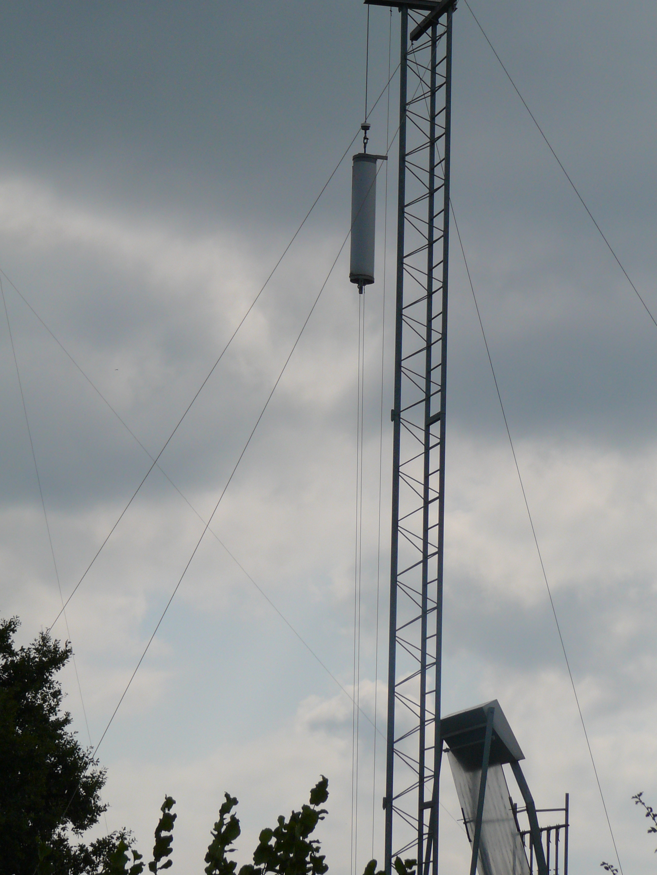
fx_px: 3239
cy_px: 438
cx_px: 328
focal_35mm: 128
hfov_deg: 11.6
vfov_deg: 15.4
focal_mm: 19
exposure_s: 1/800
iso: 80
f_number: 6.3
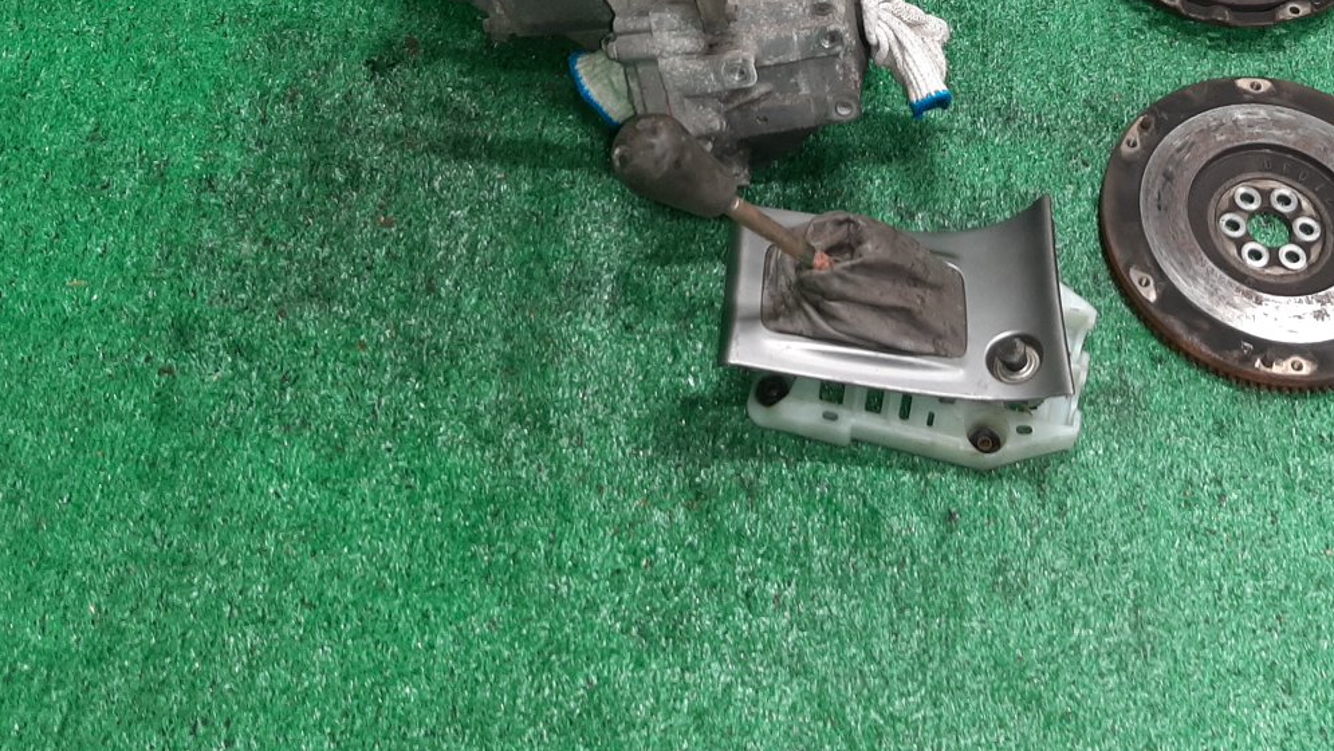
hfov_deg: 48.8
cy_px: 55
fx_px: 1450
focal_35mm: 41
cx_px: 857
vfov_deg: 27.8
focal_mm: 3.93
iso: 130
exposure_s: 1/50
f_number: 1.7
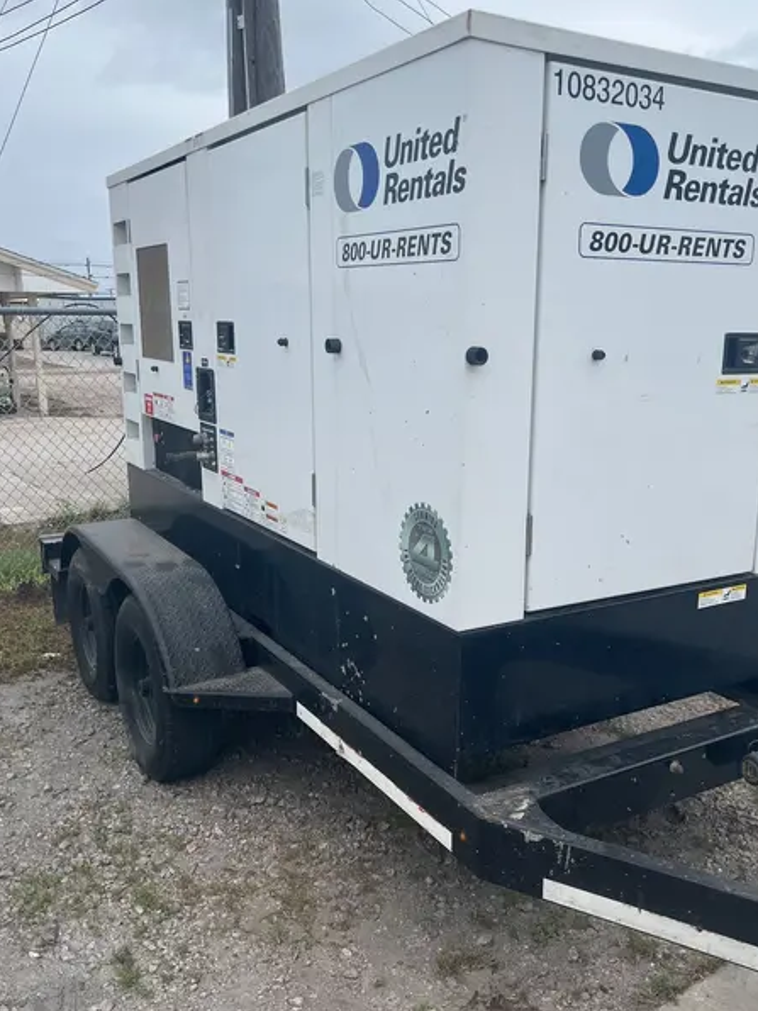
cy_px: 513
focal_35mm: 32
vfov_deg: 56.8
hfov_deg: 44.0
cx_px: 436
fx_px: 934
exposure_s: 1/1477
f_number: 1.6
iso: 50
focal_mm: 5.1
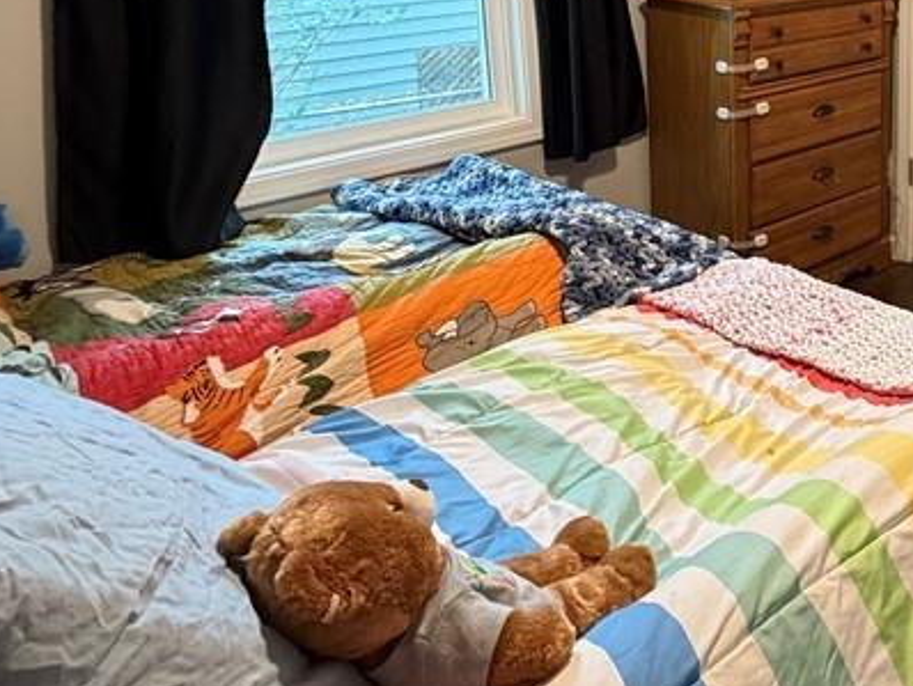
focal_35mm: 36
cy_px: 39
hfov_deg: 45.8
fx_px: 950
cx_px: 844
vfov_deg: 36.6
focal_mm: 2.22
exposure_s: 1/60
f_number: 2.2
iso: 400
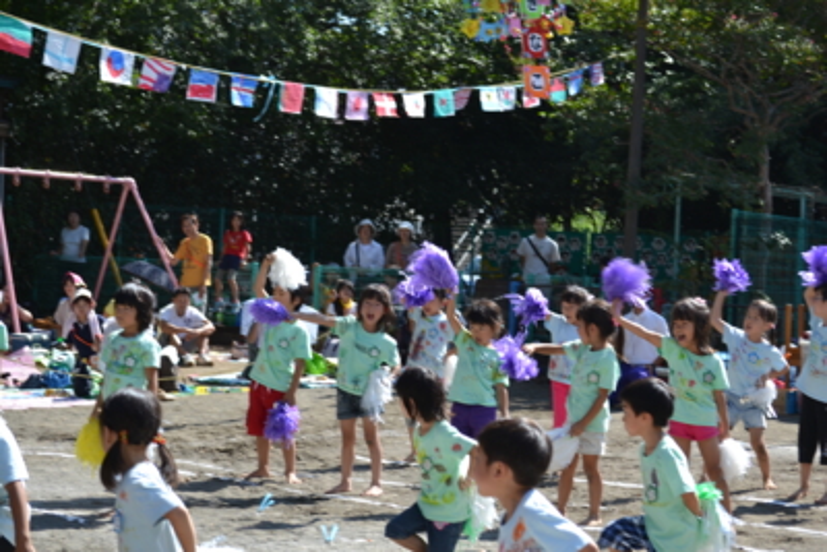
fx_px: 1896
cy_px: 276
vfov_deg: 16.6
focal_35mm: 82
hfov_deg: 24.6
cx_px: 414
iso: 100
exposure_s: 1/160
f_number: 6.3
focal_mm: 55
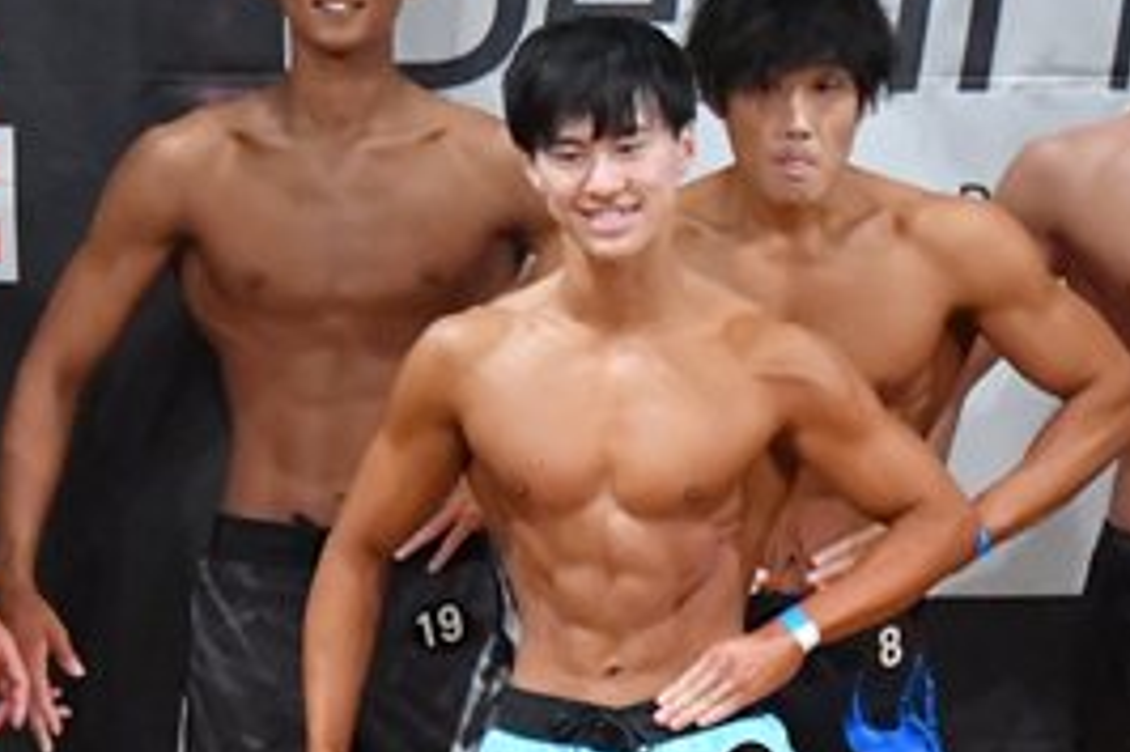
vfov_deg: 2.0
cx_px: 1514
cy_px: 773
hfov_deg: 3.0
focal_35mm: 698
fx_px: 21895
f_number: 5.6
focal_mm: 160
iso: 10000
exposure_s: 1/400
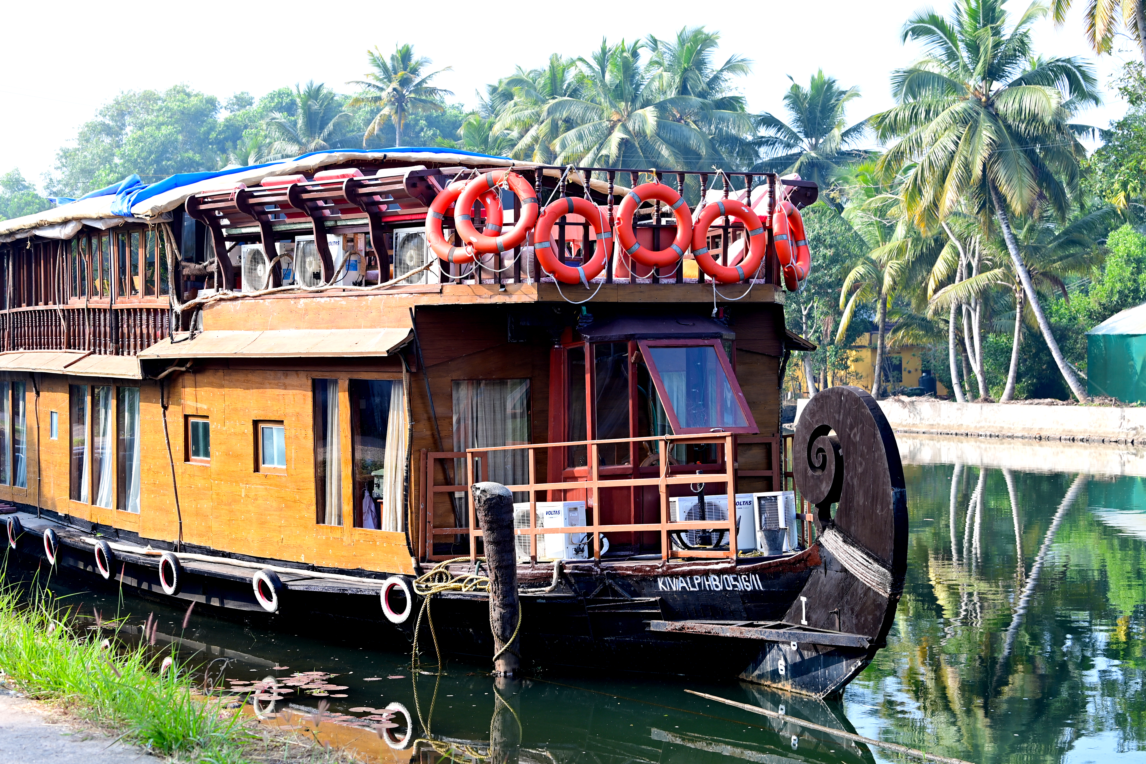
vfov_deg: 19.5
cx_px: 573
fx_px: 2228
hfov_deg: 28.8
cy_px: 382
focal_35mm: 70
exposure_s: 1/160
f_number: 6.3
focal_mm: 70
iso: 160
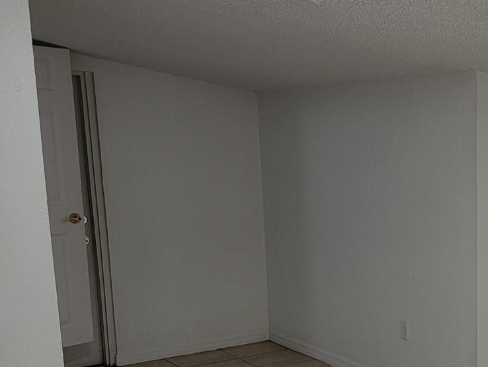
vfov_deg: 27.6
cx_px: 518
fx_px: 733
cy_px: 279
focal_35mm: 52
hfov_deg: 32.9
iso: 100
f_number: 1.8
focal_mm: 6.7
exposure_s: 1/120
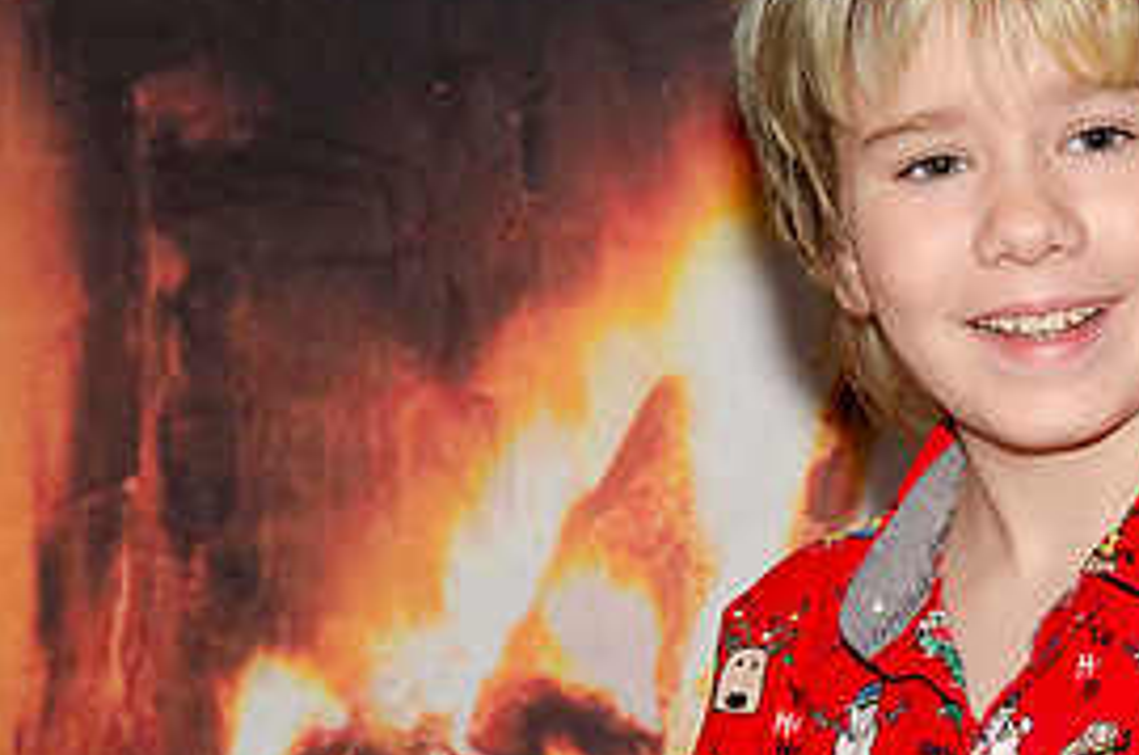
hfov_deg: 10.6
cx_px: 1008
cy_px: 375
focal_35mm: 193
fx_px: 6095
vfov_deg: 7.1
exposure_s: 1/60
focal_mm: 60
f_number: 6.3
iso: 200
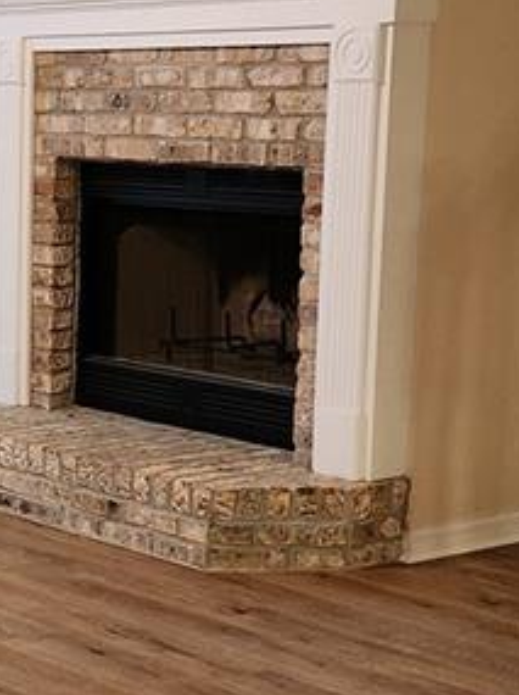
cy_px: 407
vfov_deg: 20.2
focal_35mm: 97
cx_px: -358
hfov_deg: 13.8
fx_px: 1943
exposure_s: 1/120
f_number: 1.8
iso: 640
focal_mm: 5.4
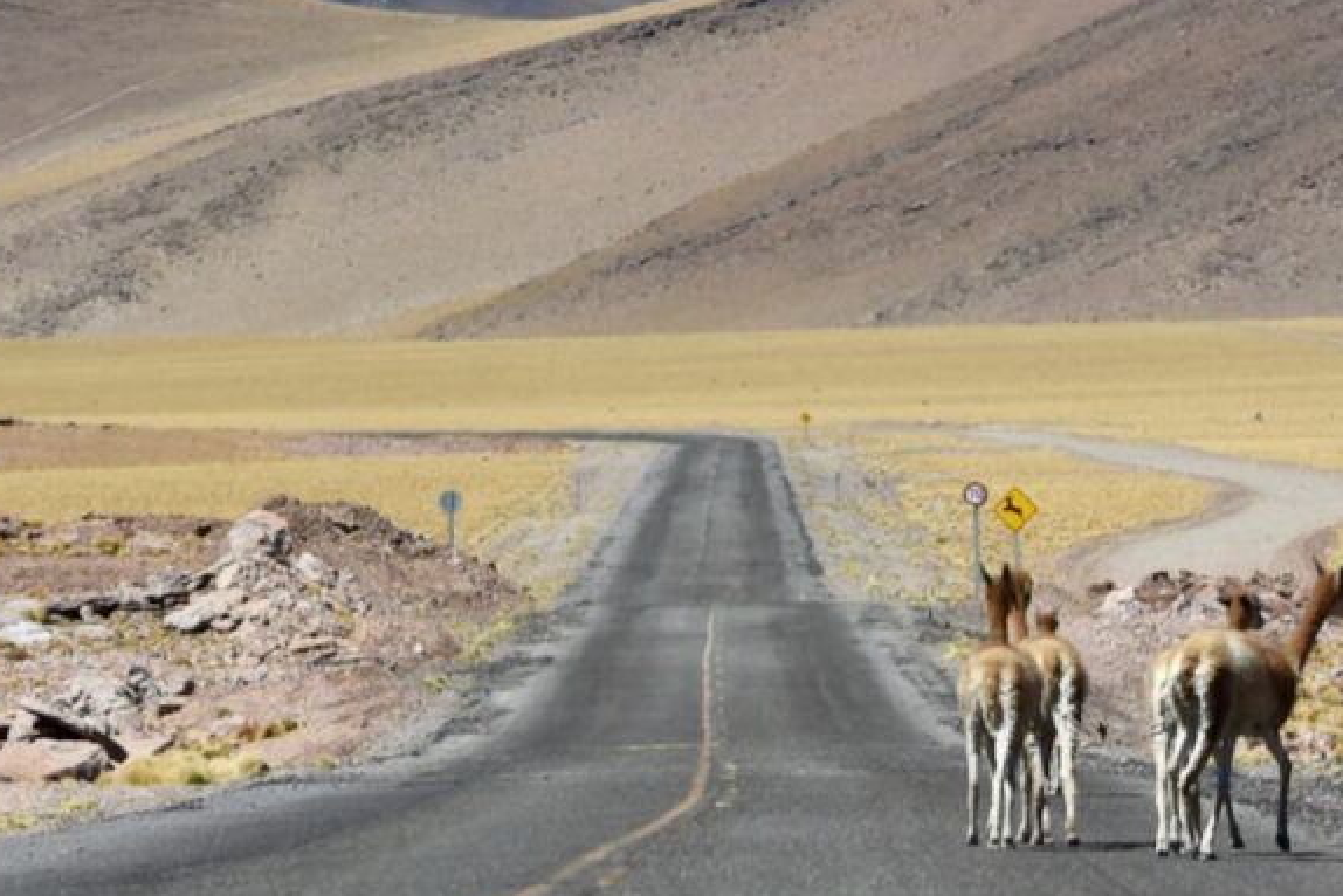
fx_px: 7724
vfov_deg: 6.6
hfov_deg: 9.9
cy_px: 186
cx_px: 716
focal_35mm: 207
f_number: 9
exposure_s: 1/4000
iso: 500
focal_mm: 116
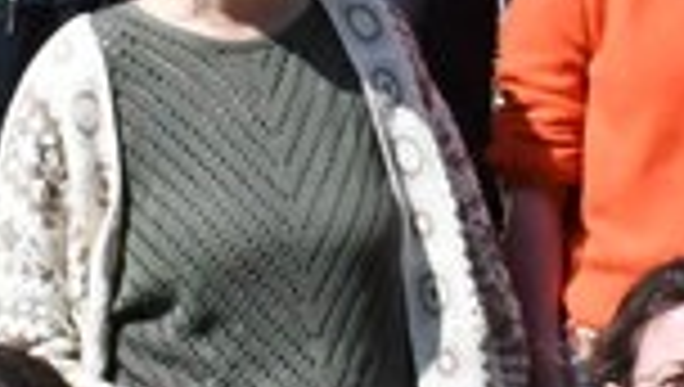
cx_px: 1170
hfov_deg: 6.4
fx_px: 5994
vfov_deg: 3.7
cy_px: 256
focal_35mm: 330
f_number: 20
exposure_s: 1/1600
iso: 4000
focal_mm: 27
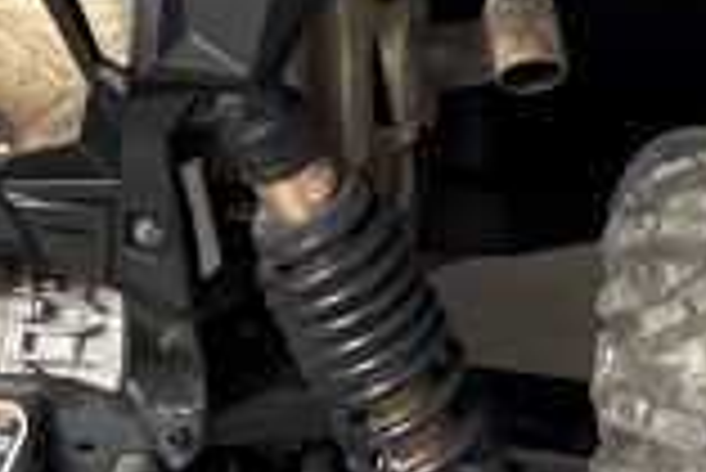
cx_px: 265
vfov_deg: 9.7
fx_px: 2709
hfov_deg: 14.8
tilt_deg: -14.2
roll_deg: +2.5
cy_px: -220
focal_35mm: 138
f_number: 1.6
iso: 1000
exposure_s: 1/30
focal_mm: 5.96
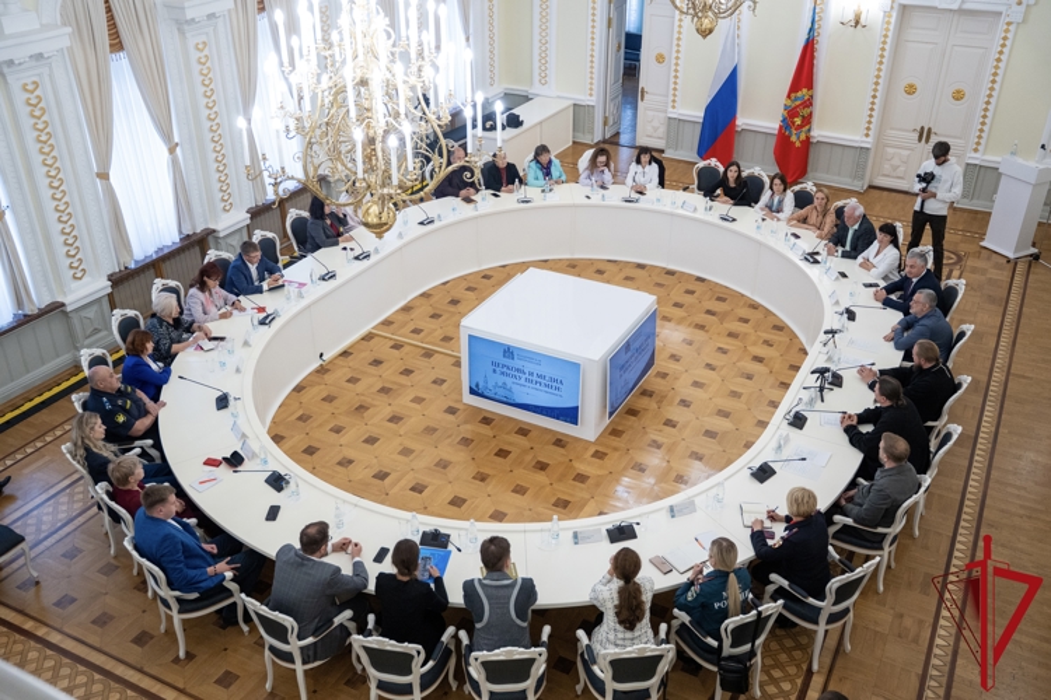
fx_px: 972
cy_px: 350
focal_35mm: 33
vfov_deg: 39.6
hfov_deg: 56.8
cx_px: 526
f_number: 2.8
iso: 3200
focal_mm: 33.3
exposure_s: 1/800
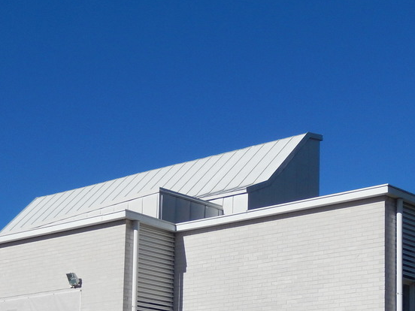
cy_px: 361
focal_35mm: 87
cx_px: 236
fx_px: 1043
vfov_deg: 16.4
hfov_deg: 22.5
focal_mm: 6.5
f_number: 8
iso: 125
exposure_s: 1/640
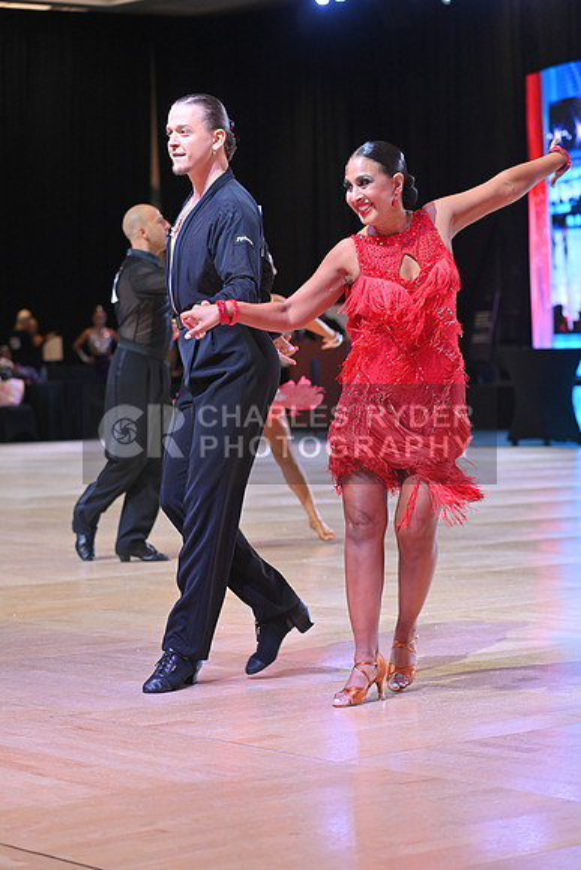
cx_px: 290
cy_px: 435
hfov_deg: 13.7
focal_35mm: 100
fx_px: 2419
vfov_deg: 20.4
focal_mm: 100
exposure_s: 1/250
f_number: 4
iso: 2000
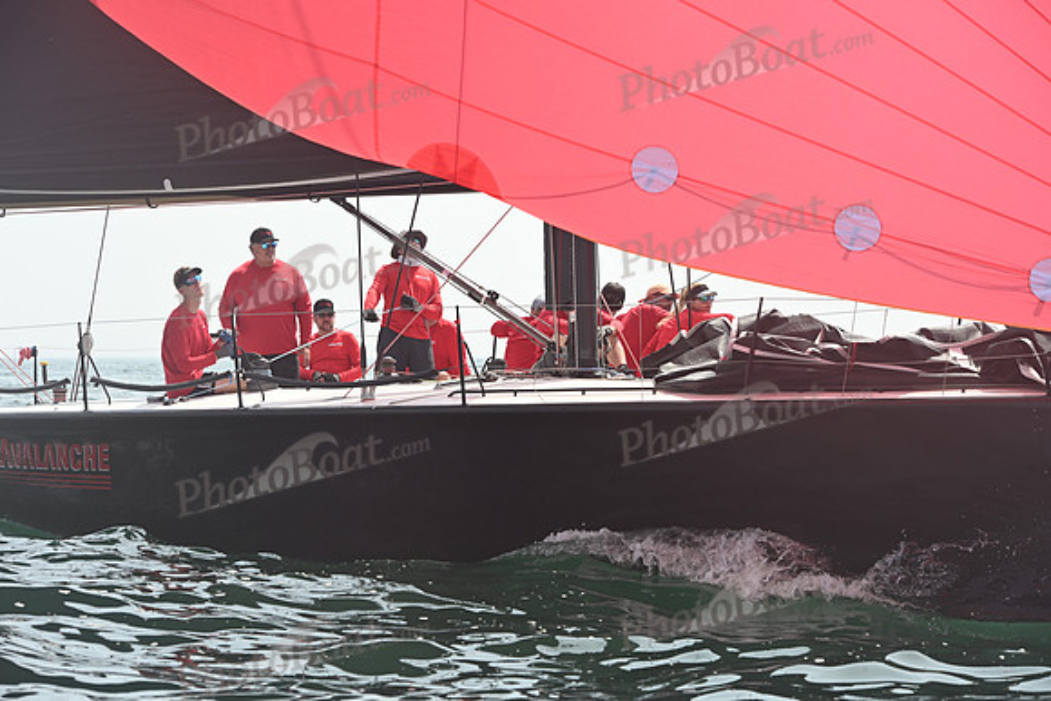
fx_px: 2978
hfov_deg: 20.0
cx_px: 526
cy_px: 350
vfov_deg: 13.4
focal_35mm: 102
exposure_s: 1/1250
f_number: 5.6
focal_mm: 102
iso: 320
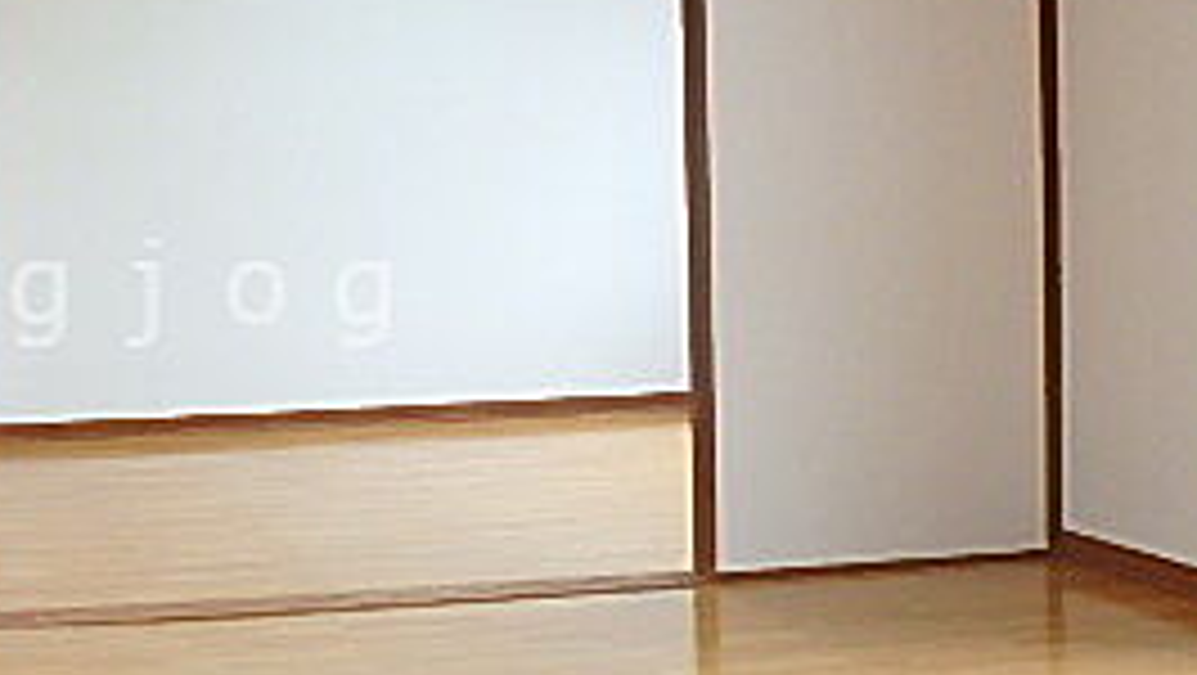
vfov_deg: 21.9
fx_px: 1747
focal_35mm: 55
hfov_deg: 35.5
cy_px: 292
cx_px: 108
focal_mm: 3.7
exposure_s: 1/40
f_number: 3.5
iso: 200
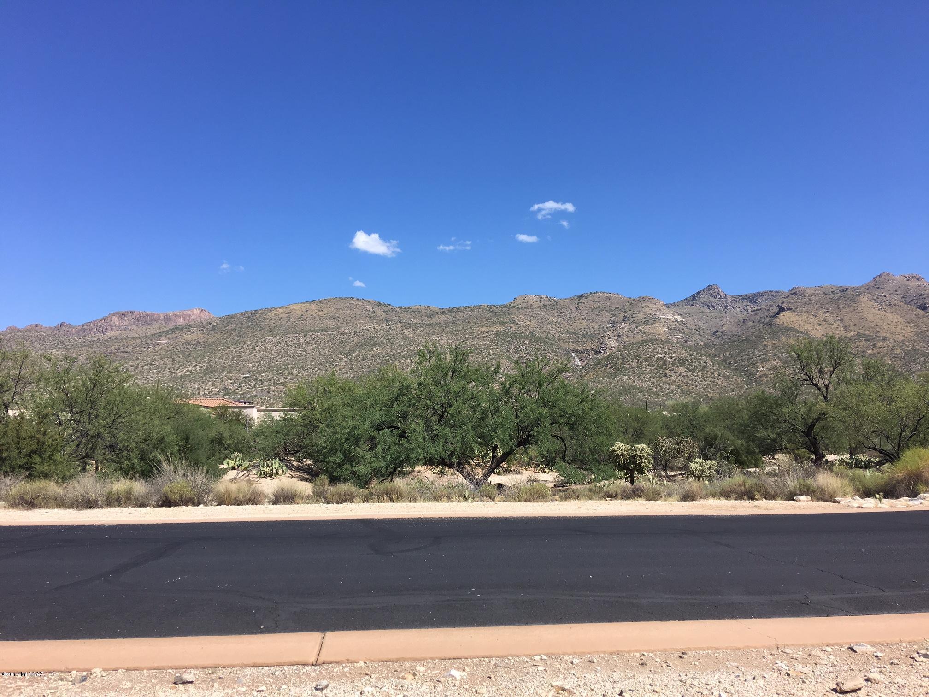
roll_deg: -0.2
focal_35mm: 29
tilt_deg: +8.4
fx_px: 778
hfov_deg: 61.7
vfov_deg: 48.2
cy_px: 348
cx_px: 464
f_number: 2.2
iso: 25
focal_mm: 4.15
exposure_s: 1/1672
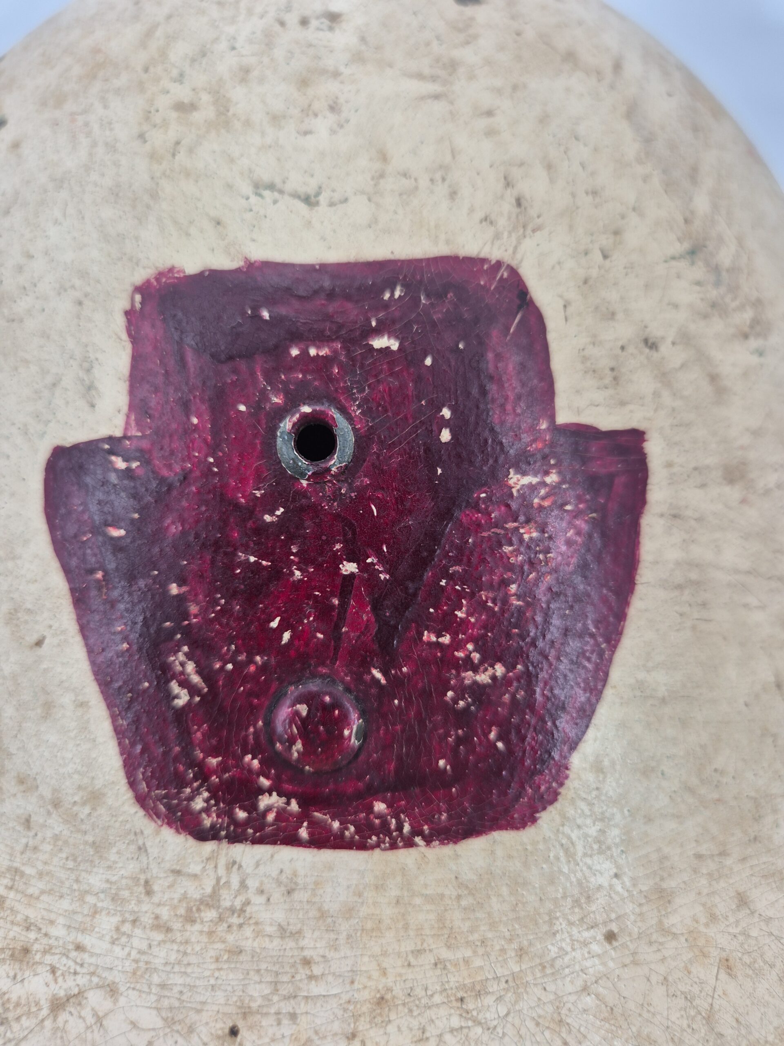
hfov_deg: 58.9
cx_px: 392
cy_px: 523
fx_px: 695
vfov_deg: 73.9
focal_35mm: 23
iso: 25
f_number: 1.8
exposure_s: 1/323
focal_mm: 5.4
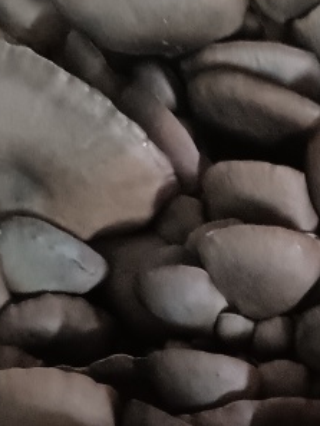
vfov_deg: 19.8
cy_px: 399
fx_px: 1195
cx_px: 484
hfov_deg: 14.2
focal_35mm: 97
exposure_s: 1/25
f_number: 1.8
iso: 2216
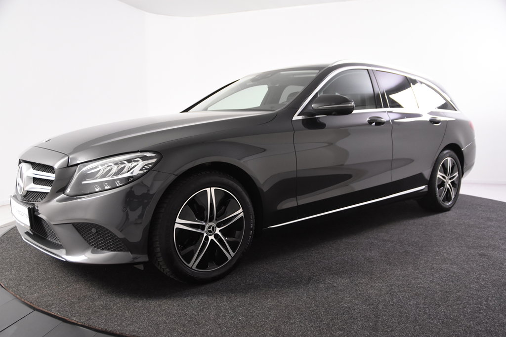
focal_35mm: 30
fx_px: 422
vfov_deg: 43.6
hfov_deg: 61.9
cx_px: 253
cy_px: 168
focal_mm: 20
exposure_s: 1/60
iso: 1600
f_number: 4
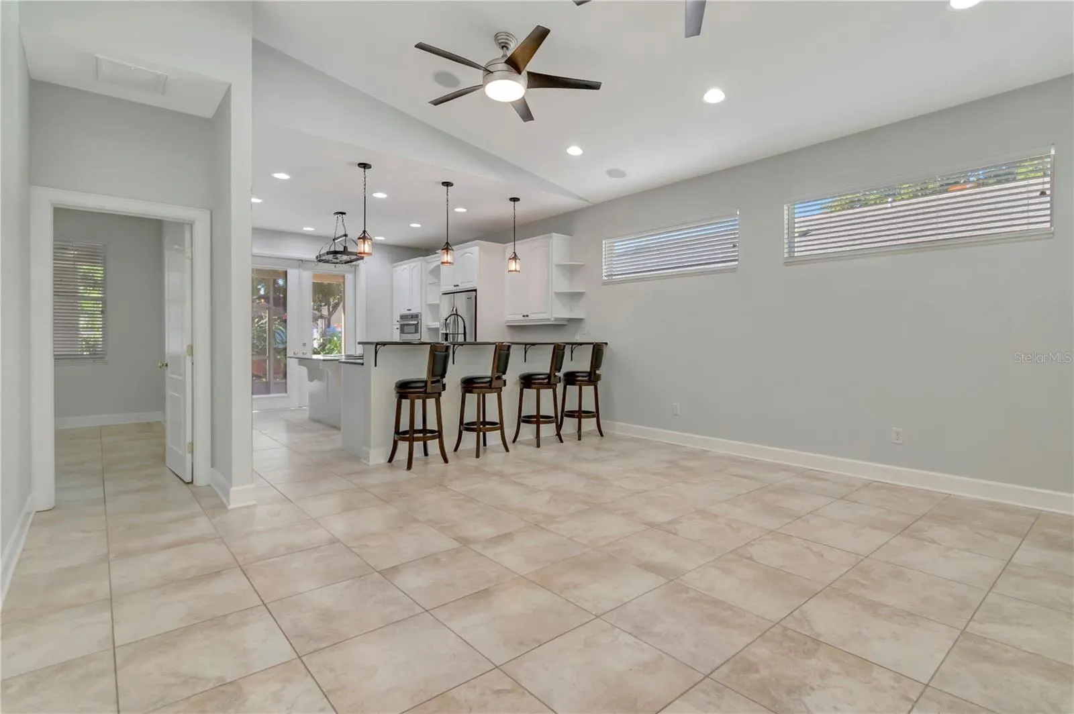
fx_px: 492
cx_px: 537
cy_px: 357
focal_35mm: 16
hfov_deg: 95.0
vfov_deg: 72.0
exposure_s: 1/50
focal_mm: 11
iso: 800
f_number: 7.1
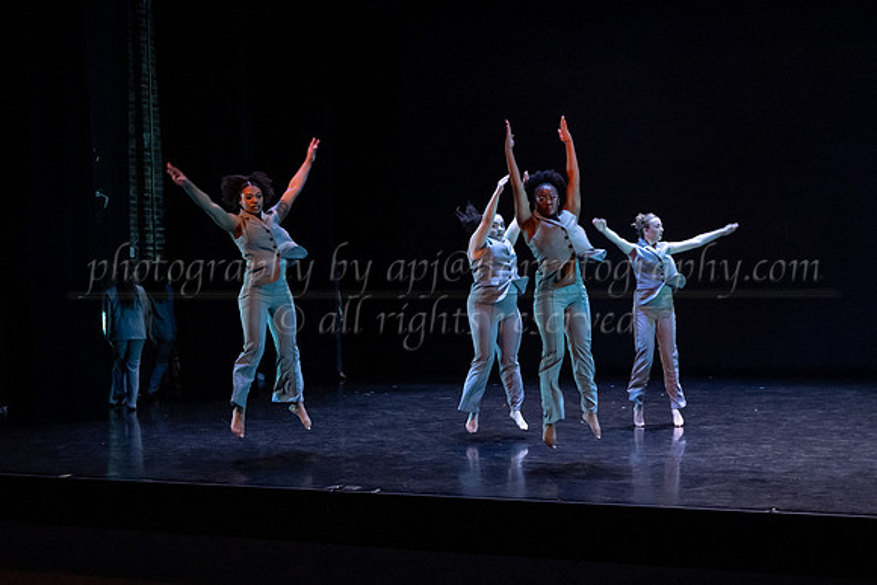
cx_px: 508
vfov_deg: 27.8
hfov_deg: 40.6
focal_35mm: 48
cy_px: 337
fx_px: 1180
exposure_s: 1/320
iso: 4000
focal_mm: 38
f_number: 3.5
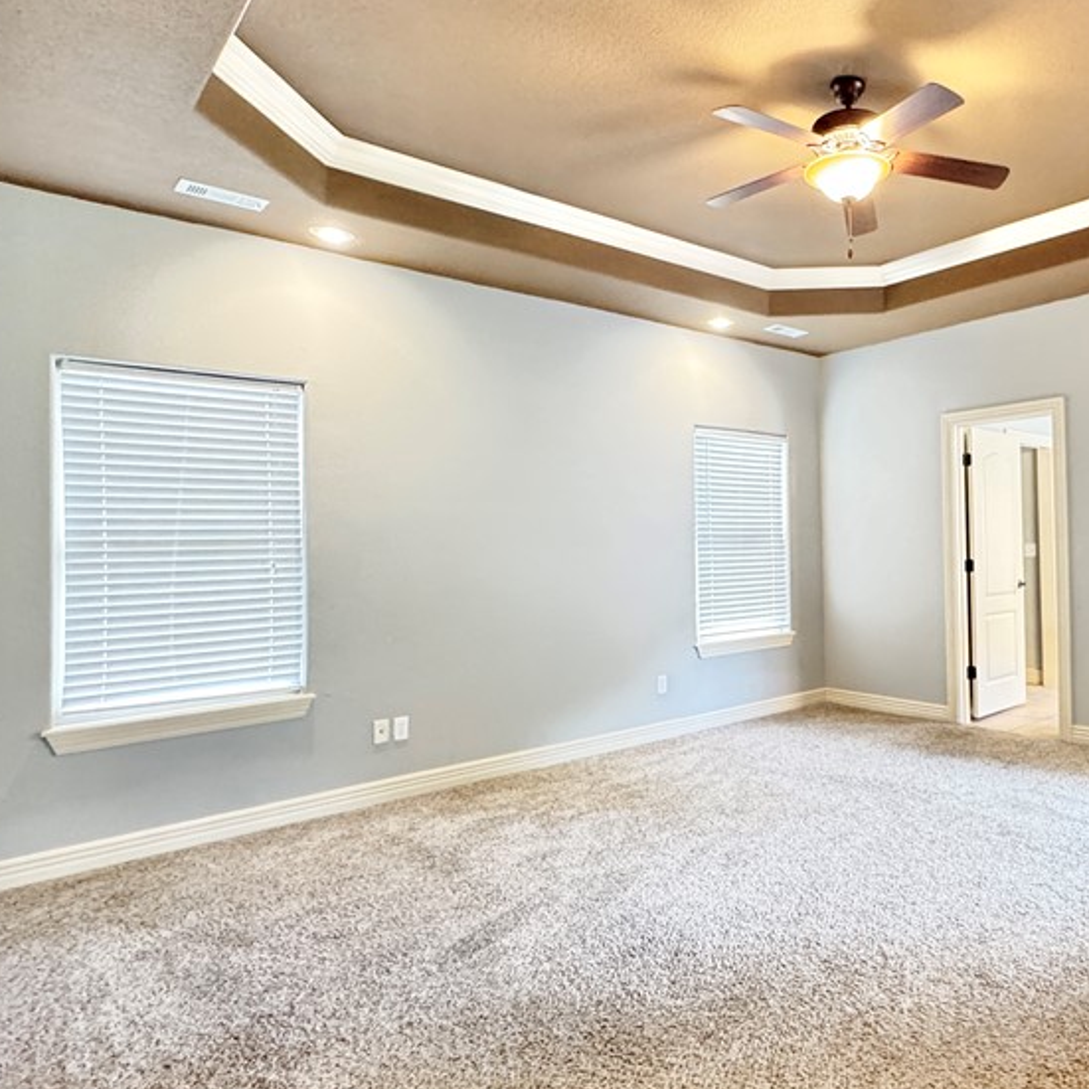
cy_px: 518
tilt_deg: +0.8
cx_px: 793
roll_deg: +1.0
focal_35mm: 23
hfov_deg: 64.0
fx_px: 819
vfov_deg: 67.2
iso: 1000
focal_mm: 2.22
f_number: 2.2
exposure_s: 1/60
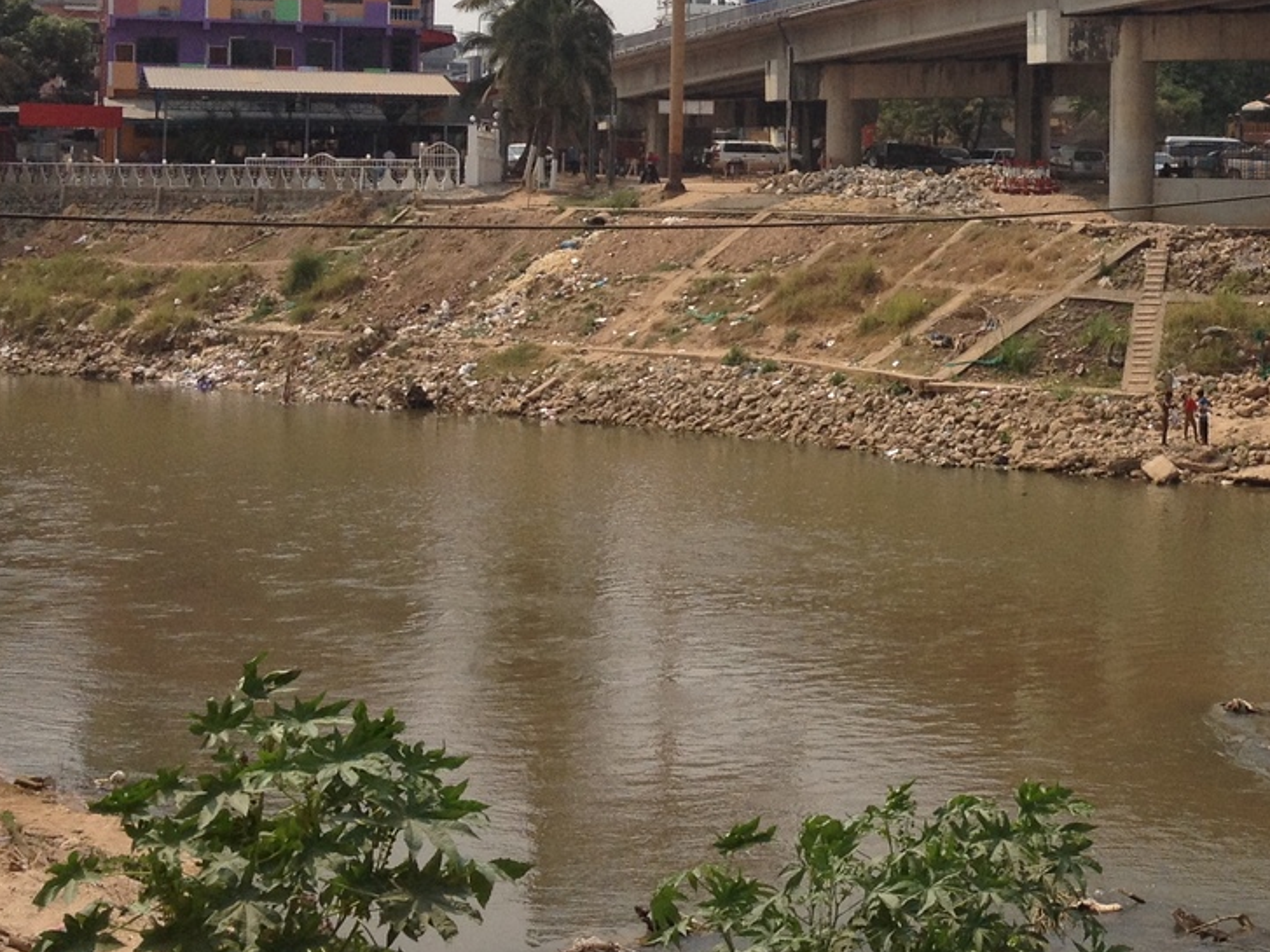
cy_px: 175
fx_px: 2825
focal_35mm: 77
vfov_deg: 18.9
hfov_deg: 24.5
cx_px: 1190
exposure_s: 1/2304
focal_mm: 4.28
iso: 50
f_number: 2.4
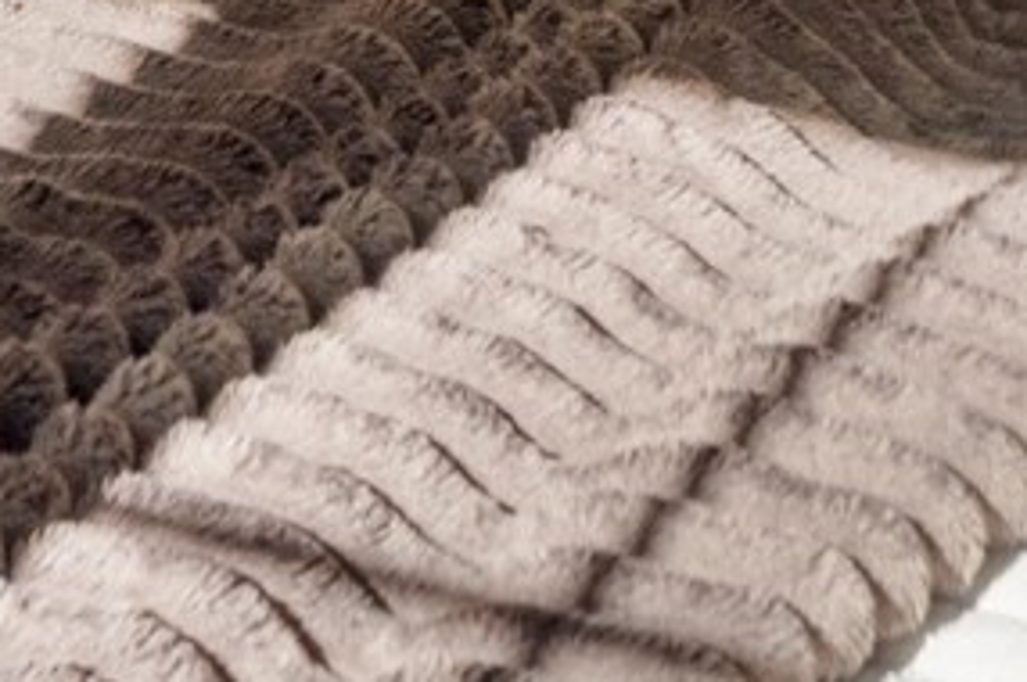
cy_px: -1502
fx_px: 3676
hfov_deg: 15.8
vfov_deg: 8.5
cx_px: 833
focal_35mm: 129
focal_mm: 18
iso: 800
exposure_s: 1/125
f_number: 7.1
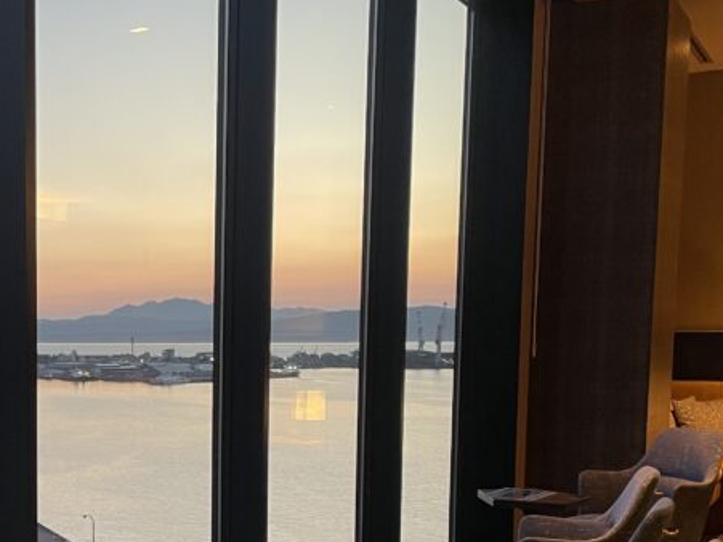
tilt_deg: -6.3
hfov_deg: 31.1
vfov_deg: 24.2
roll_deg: +0.4
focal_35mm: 59
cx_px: 66
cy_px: 471
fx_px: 1232
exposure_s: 1/50
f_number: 1.6
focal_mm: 4.2
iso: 80
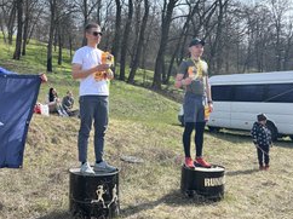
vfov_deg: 33.5
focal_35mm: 43
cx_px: 86
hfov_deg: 43.0
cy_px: 100
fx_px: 364
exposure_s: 1/2123
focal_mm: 5.7
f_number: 1.5
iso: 50
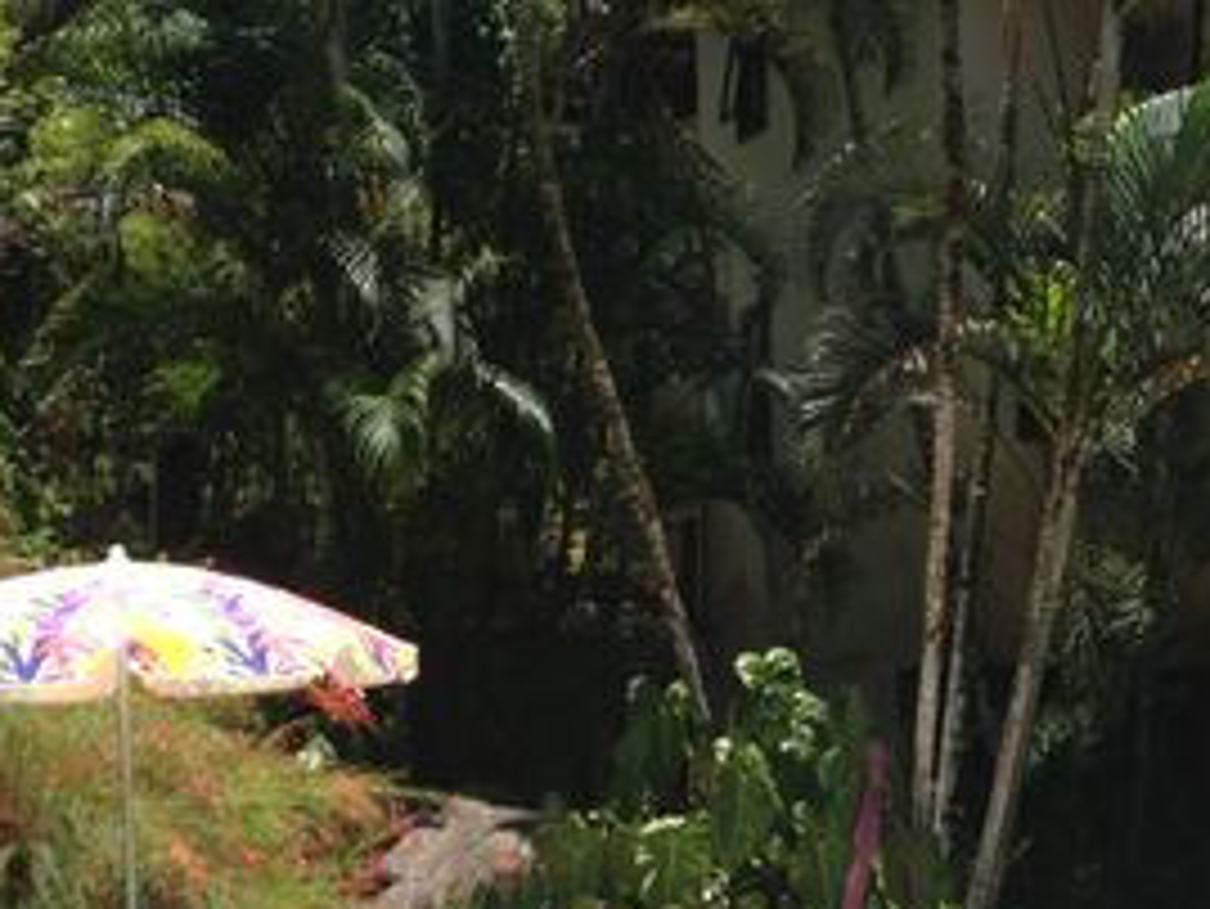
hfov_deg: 24.7
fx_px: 2728
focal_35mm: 78
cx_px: 945
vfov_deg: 18.6
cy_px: 796
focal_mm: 4.28
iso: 50
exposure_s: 1/1126
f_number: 2.4
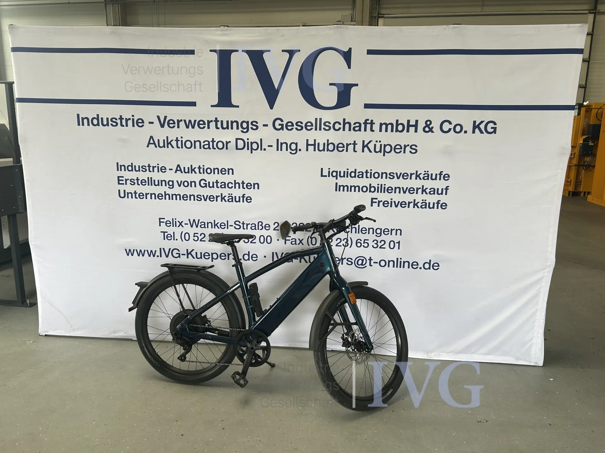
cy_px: 226
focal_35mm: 26
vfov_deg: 53.1
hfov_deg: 67.3
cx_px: 302
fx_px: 454
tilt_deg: -9.5
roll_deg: -0.9
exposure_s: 1/121
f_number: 1.5
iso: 80
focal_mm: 5.7
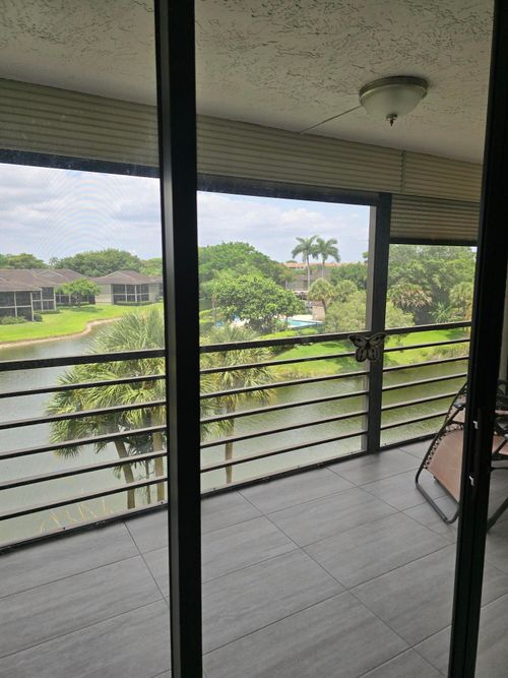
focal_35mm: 23
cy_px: 339
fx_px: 450
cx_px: 254
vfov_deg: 73.9
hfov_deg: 58.9
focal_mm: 6.3
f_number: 1.7
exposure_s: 1/211
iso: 12
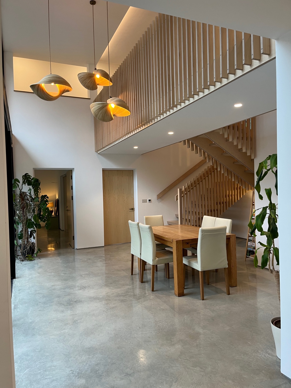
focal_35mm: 26
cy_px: 194
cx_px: 146
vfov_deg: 67.3
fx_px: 292
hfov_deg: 53.0
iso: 80
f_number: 1.6
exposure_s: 1/50
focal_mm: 5.1
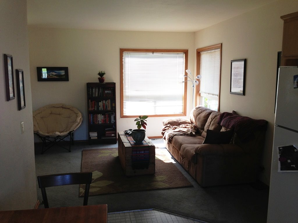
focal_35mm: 33
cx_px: 149
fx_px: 284
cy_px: 112
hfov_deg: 55.4
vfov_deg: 42.9
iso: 64
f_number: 2.4
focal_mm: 4.13
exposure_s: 1/40
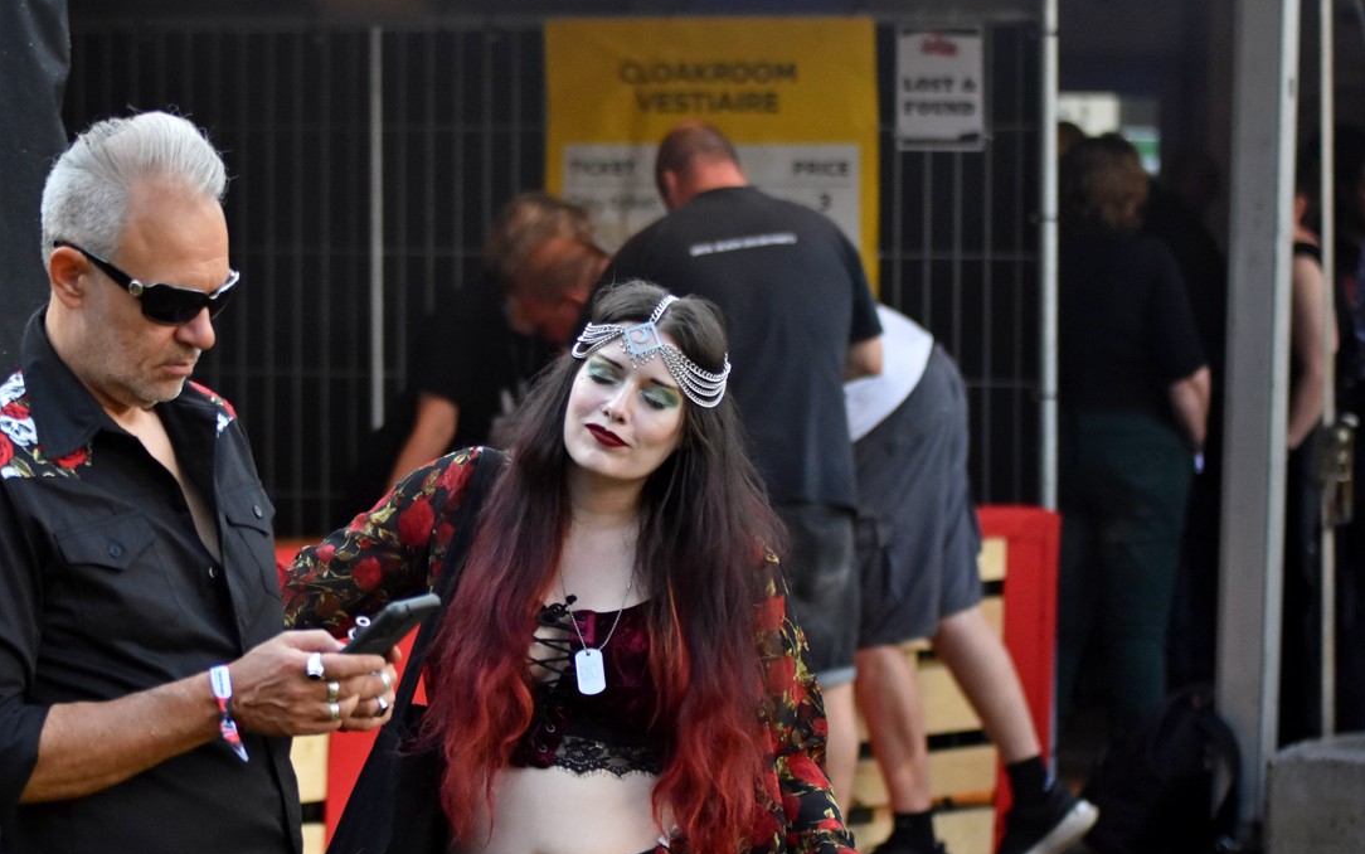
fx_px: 4912
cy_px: 495
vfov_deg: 9.9
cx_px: 612
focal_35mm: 132
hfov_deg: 15.8
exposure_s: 1/5000
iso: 1250
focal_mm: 78
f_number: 2.8
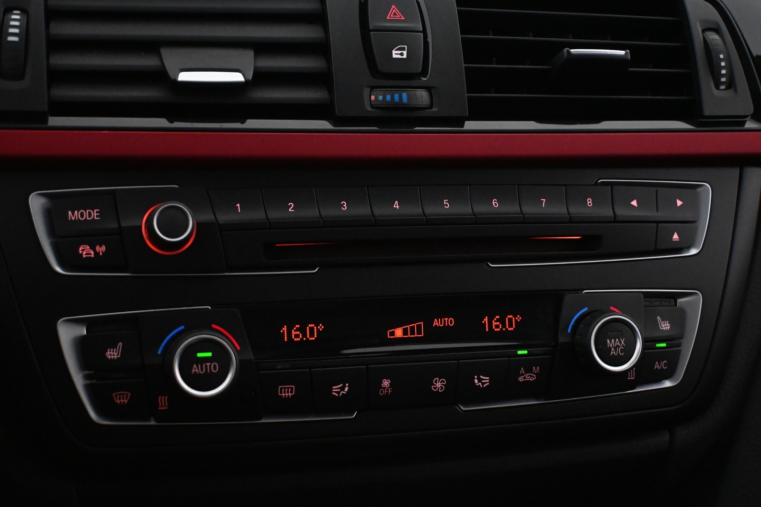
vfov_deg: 25.3
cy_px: 252
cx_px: 387
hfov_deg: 37.2
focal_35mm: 54
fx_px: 1131
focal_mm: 35
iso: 8000
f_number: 5.3
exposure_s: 1/60
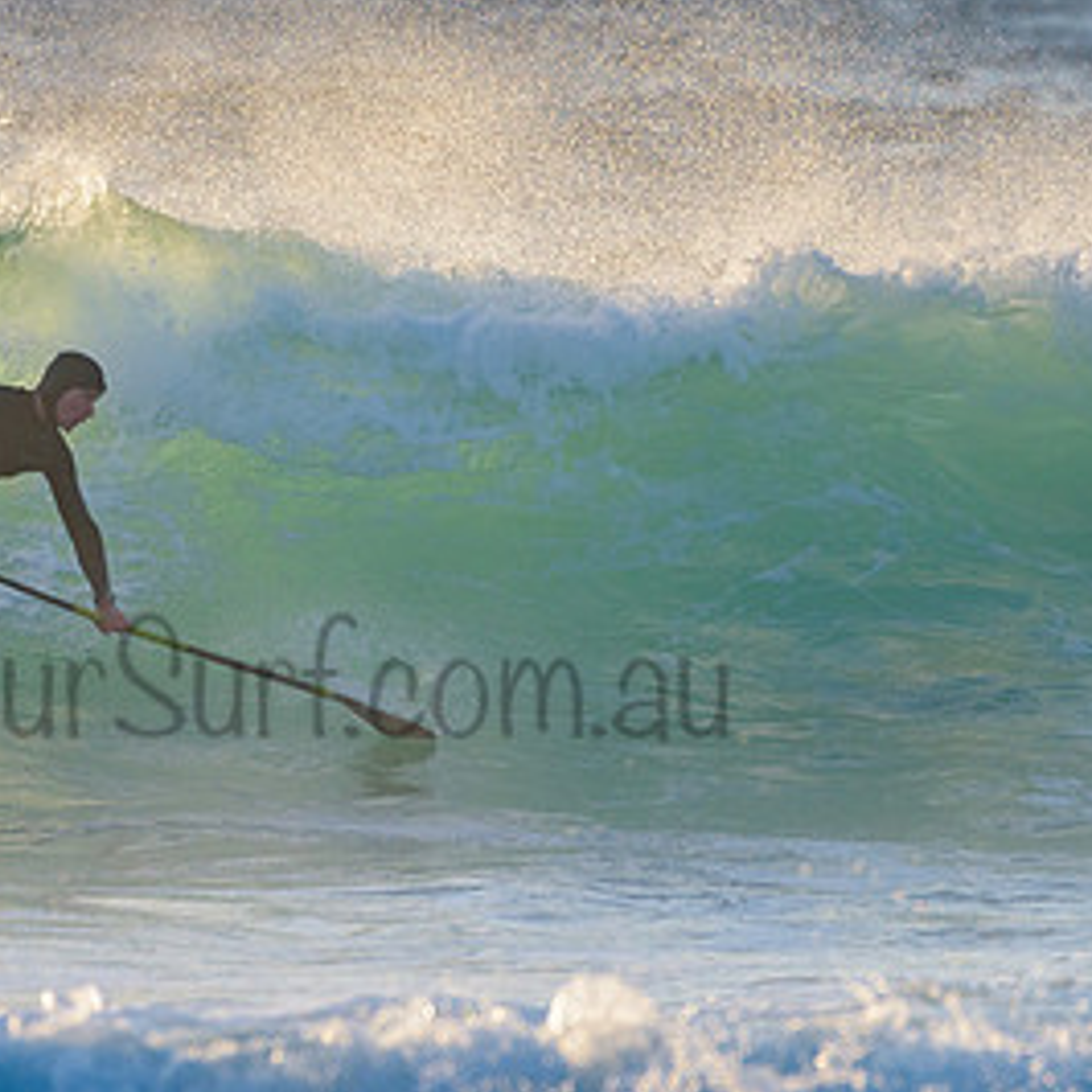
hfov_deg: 1.5
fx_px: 40509
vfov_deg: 1.5
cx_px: 310
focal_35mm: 1135
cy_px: 517
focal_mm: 500
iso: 500
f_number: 5.6
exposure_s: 1/2000
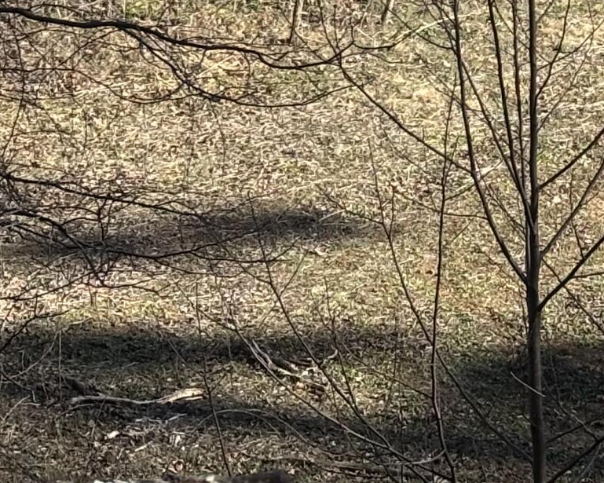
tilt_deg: -5.2
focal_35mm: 198
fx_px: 3539
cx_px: 993
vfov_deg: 7.6
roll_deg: +2.1
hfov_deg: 9.4
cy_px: -395
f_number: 1.6
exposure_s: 1/1103
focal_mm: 5.96
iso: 32
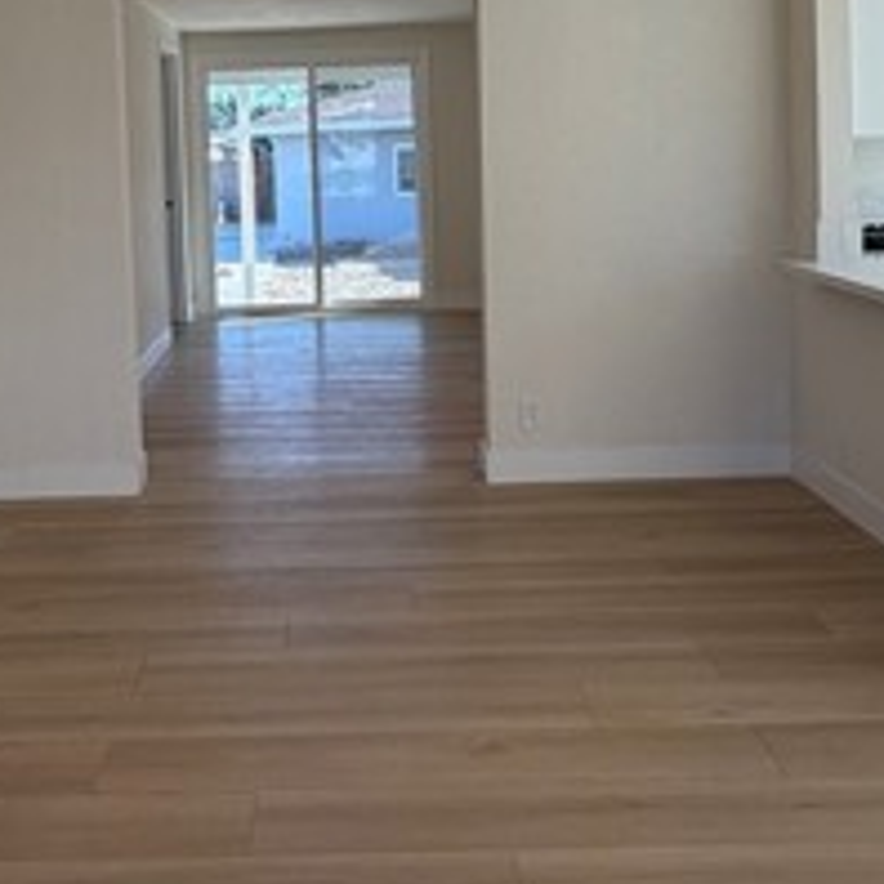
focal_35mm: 40
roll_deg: +2.3
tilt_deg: -3.1
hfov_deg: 41.5
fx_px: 1156
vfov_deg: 40.4
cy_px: 201
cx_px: 326
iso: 40
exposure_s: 1/120
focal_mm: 2.22
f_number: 2.2
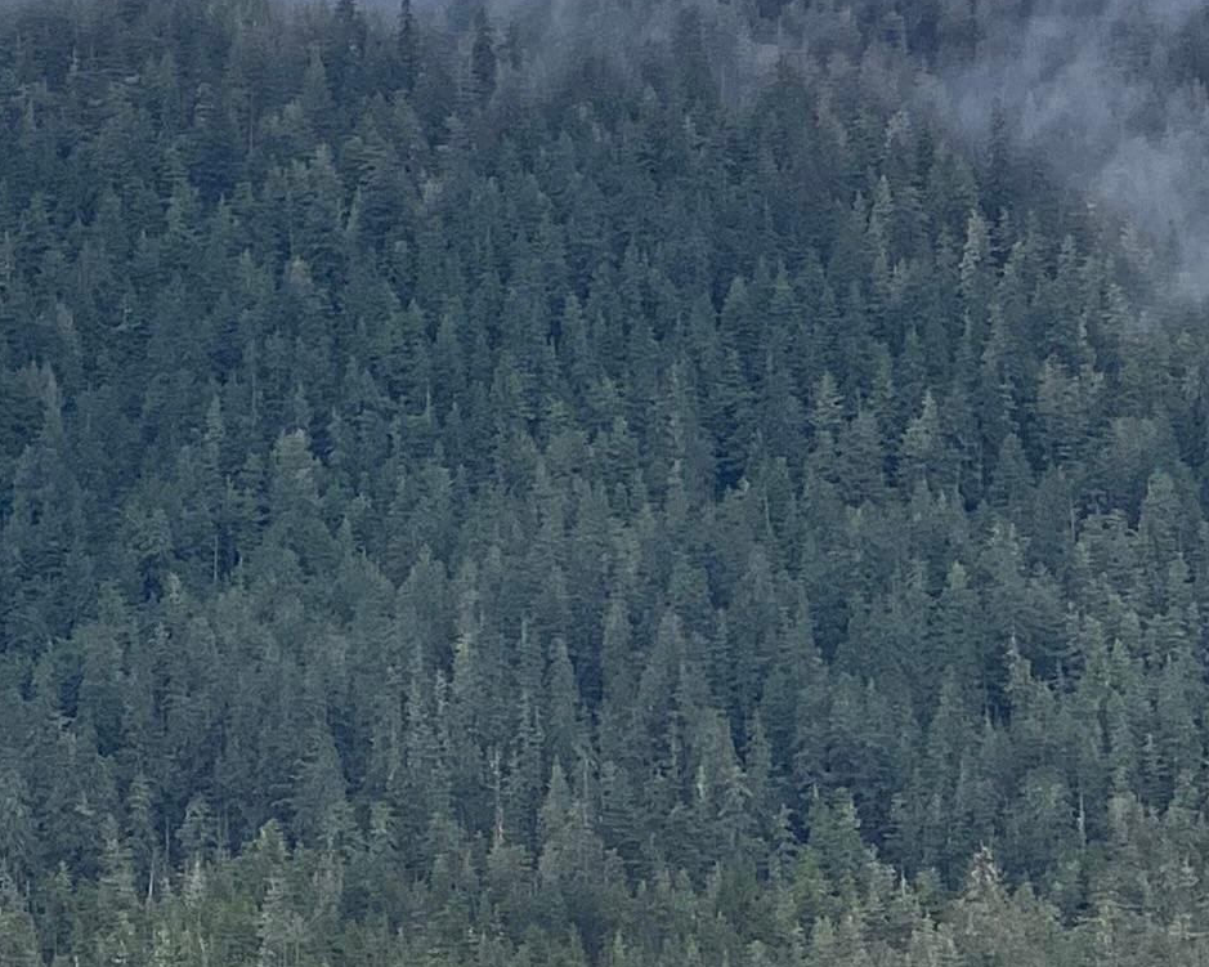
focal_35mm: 218
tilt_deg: +2.9
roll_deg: -0.7
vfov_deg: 7.1
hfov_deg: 8.8
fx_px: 7800
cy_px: 963
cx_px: 57
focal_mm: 6
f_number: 2.4
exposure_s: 1/799
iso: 16
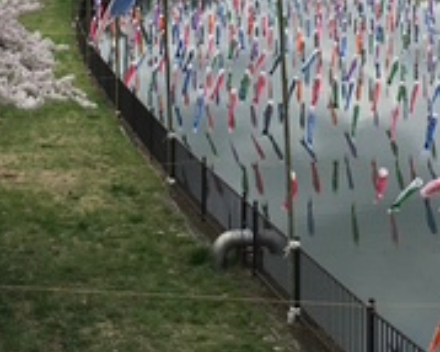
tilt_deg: +0.5
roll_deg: -0.5
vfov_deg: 14.6
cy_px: -101
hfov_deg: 19.0
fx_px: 1315
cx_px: 199
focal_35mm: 101
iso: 25
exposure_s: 1/2079
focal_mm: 4.15
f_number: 2.2
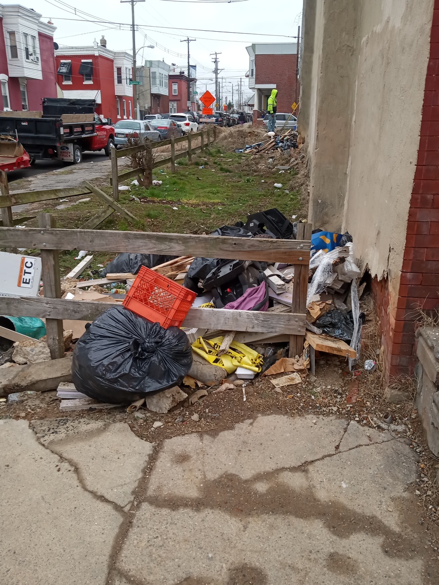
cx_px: 220
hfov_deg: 49.7
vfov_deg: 63.4
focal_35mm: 28
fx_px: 473
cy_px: 292
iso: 100
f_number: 2.2
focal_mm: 3.71
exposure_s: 1/222
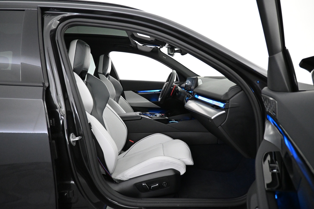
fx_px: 209
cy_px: 104
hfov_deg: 73.7
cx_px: 157
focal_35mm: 24
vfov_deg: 53.1
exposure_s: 1/80
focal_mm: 16
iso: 4000
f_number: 3.5
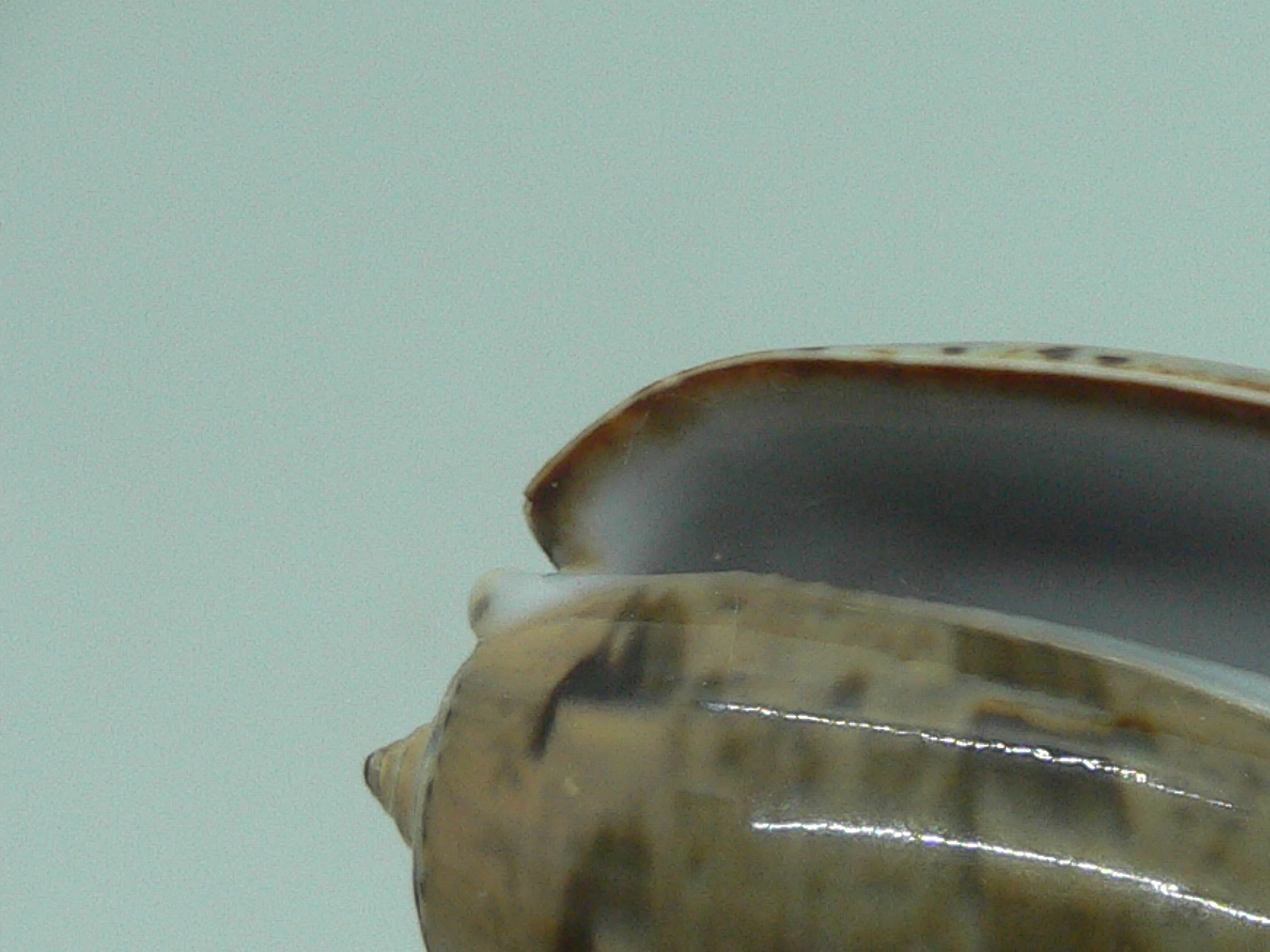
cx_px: 1337
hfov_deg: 22.9
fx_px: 2971
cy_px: 972
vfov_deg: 17.7
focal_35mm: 81
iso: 100
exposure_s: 1/60
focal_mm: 4.6
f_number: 2.8
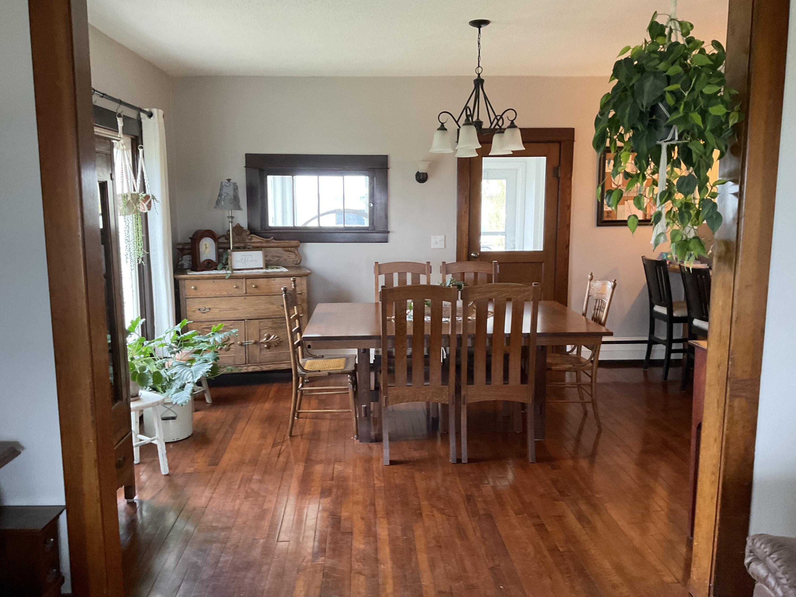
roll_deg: -0.8
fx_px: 667
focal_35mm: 29
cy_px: 298
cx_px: 398
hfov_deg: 61.7
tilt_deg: -8.4
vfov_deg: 48.2
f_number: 1.8
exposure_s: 1/60
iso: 250
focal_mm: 3
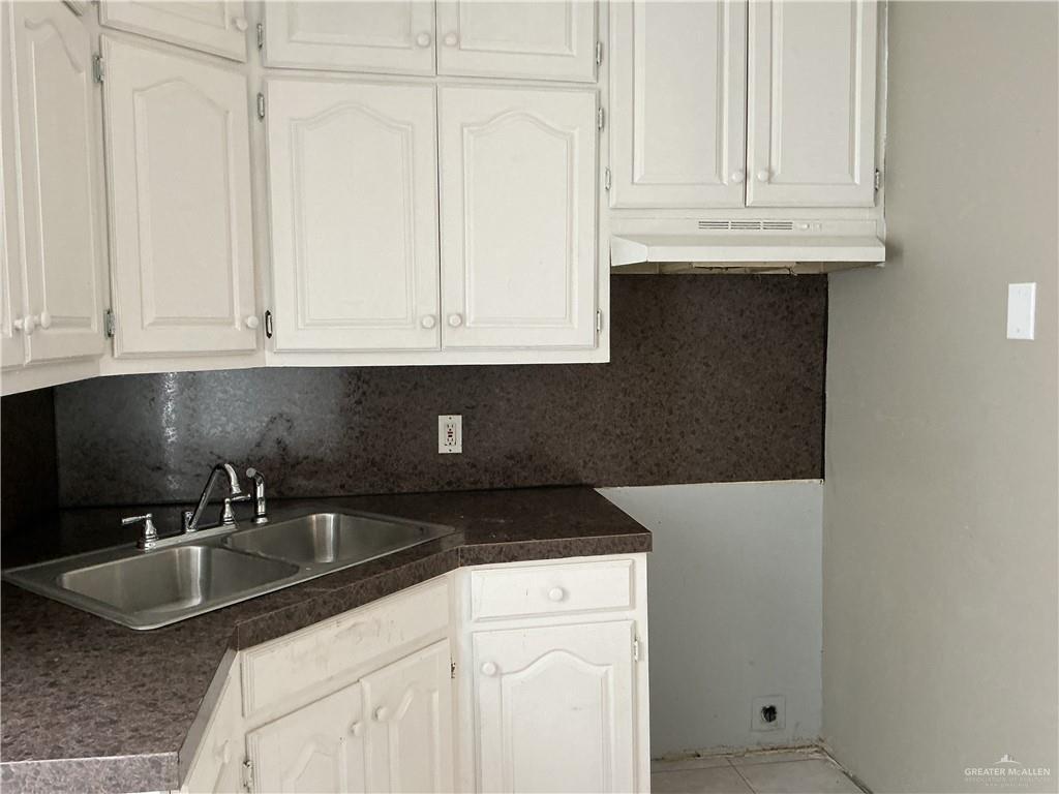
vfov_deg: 48.2
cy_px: 397
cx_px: 530
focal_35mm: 29
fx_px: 887
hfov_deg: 61.7
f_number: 1.8
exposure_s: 1/60
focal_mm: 3
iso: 160
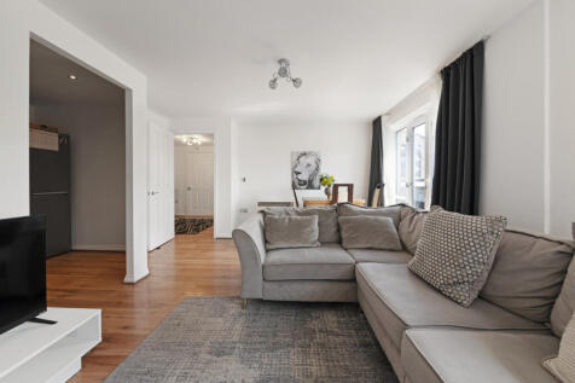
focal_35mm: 12
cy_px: 192
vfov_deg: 90.0
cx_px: 288
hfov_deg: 112.6
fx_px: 192
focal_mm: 12
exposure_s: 1/13
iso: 400
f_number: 16
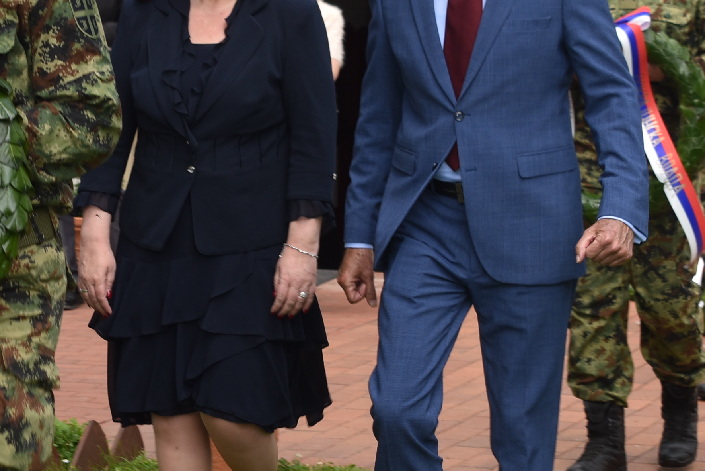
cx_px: 142
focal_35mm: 171
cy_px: 290
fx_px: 3354
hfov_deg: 12.0
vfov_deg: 8.0
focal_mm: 45
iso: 100
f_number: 6.3
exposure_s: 1/160
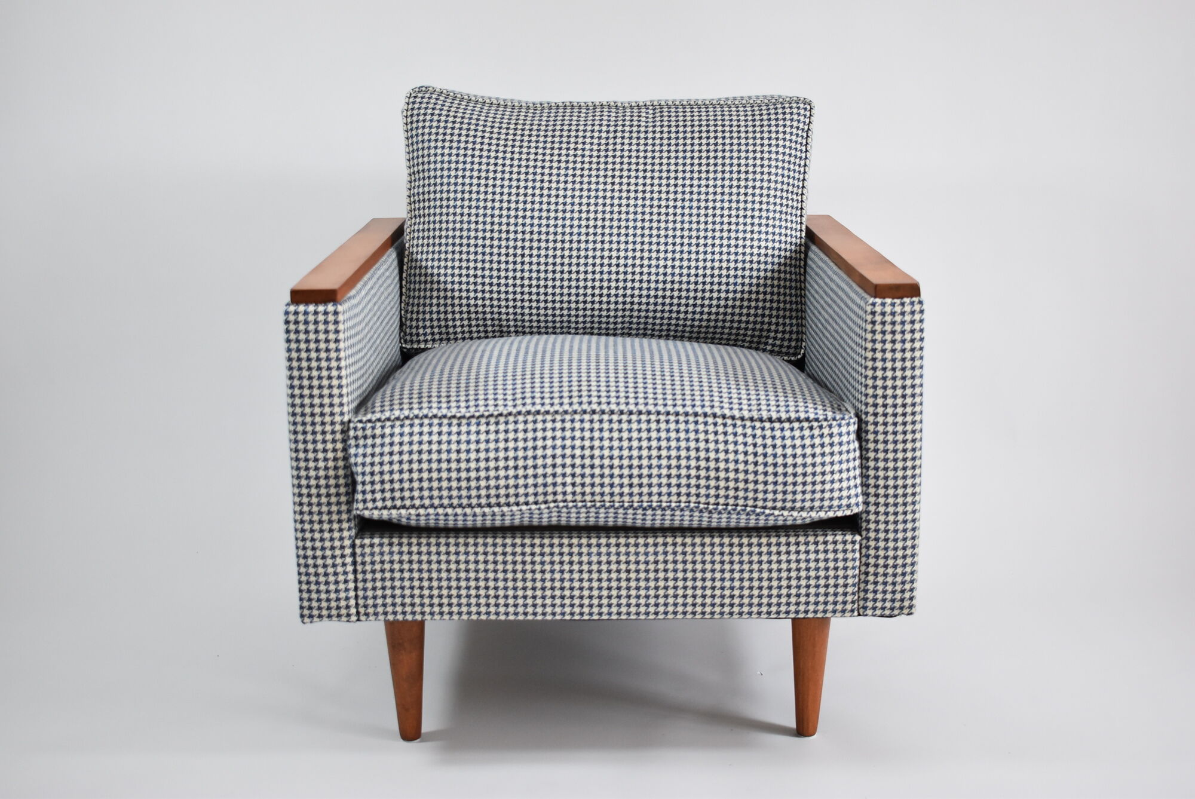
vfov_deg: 28.1
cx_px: 598
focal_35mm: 48
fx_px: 1595
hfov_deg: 41.1
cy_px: 400
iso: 1000
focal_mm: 32
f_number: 4.5
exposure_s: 1/125
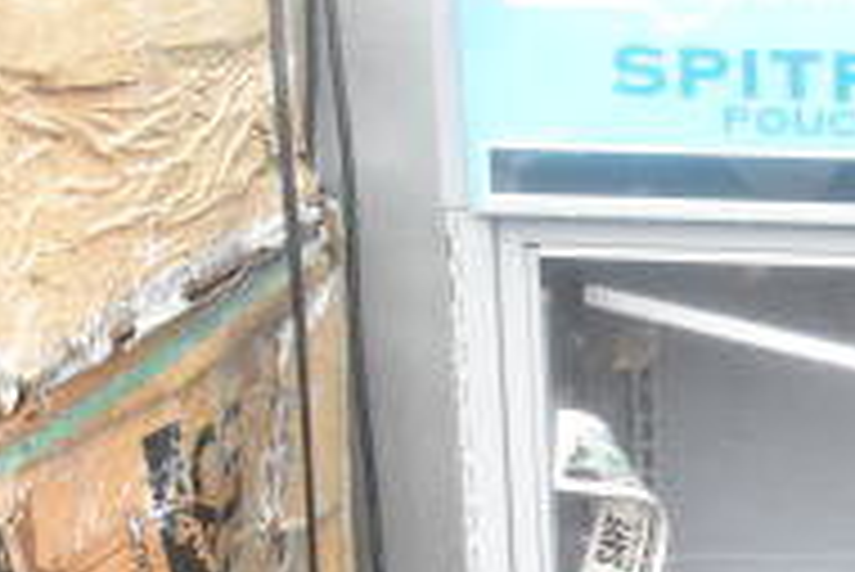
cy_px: 750
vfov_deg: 10.7
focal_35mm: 125
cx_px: 1336
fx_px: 2971
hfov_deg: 15.0
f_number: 7.1
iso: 1600
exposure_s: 1/200
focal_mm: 26
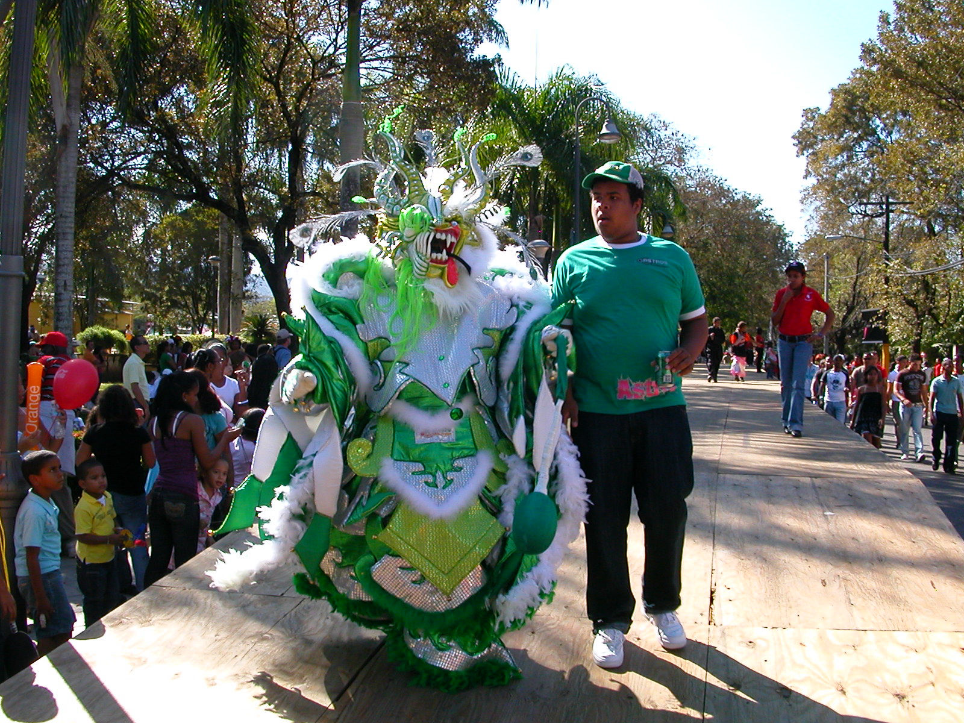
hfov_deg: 50.1
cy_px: 362
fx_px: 1030
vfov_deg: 38.7
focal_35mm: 37
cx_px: 482
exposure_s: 1/264
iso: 100
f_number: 4.5
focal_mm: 5.6
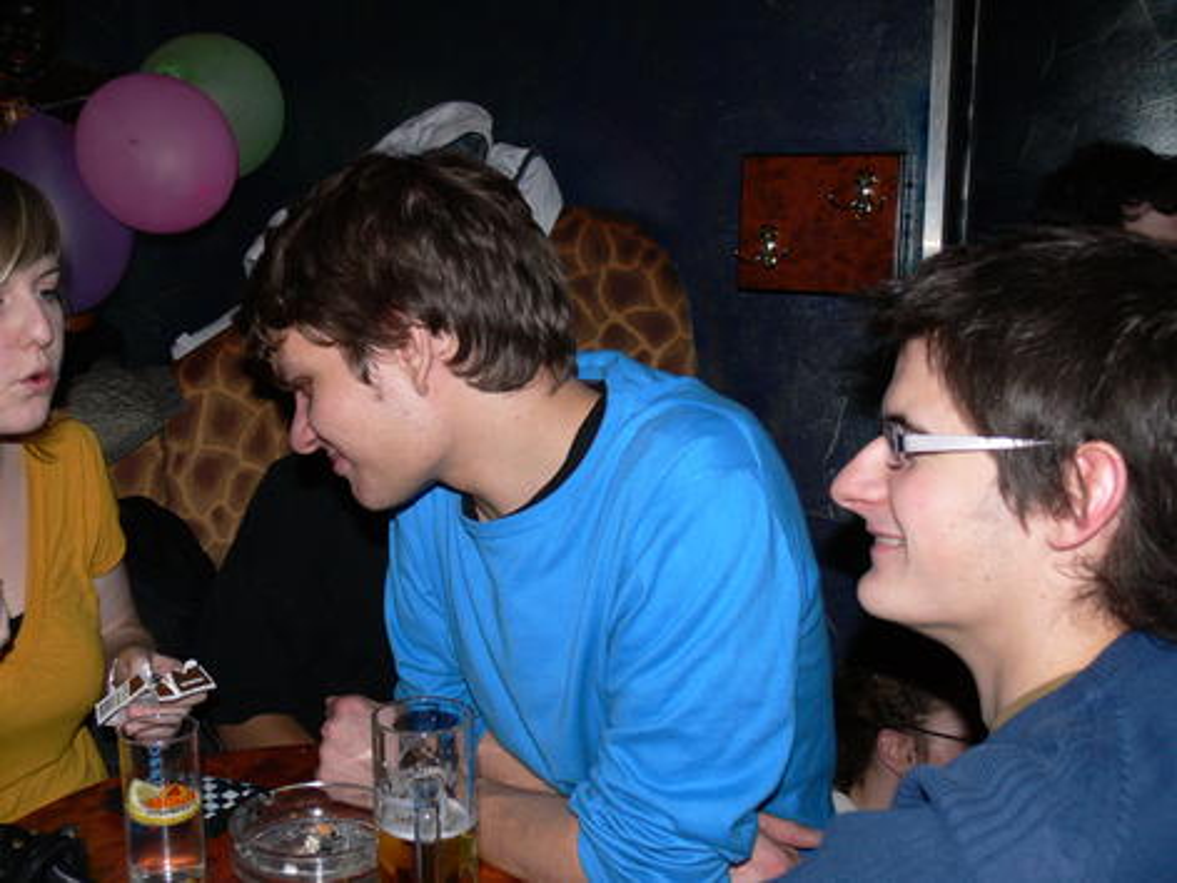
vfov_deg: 40.7
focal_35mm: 35
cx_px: 588
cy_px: 442
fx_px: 1190
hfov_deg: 52.6
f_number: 2.8
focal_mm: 7.4
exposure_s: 1/30
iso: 100
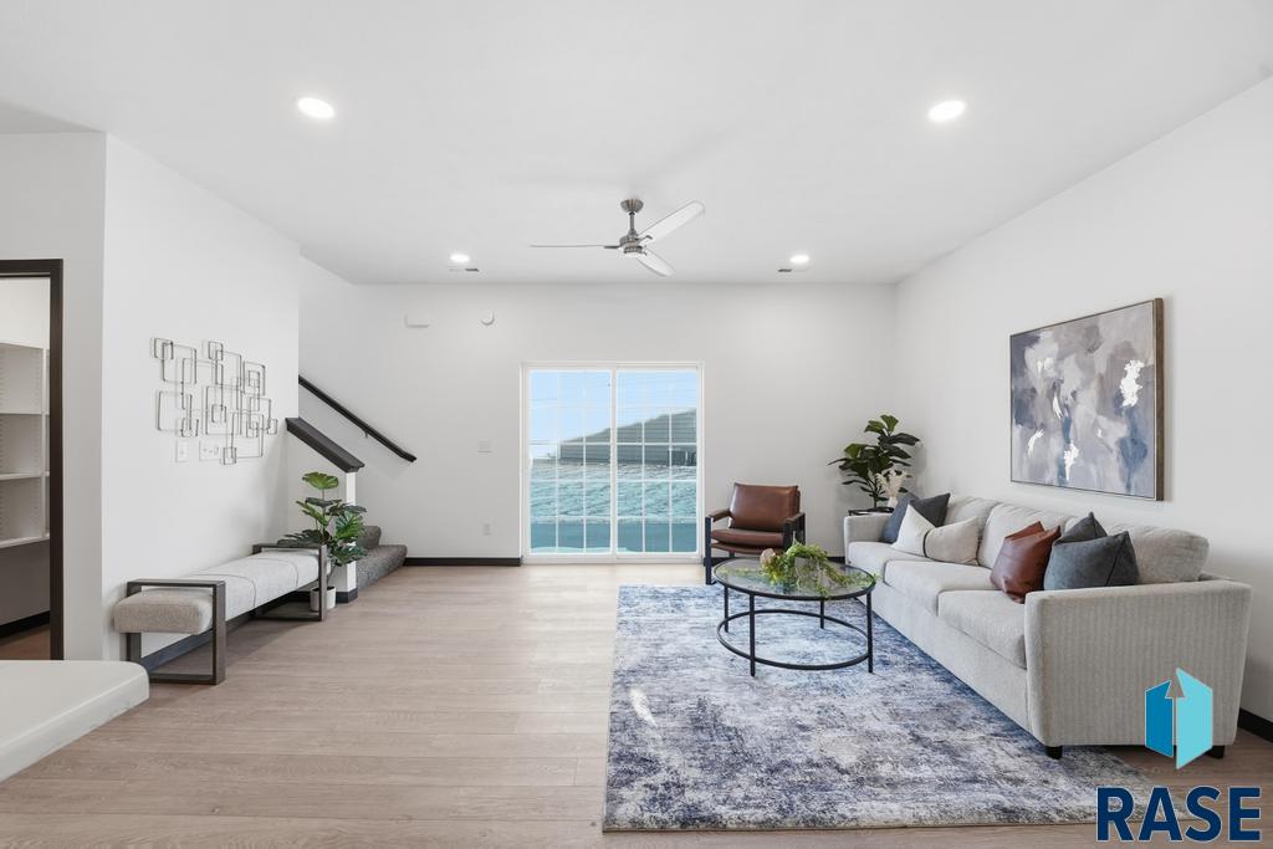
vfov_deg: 81.2
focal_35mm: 14
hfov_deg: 104.2
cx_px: 636
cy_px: 424
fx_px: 495
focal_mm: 14
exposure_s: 1/40
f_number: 7.1
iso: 100
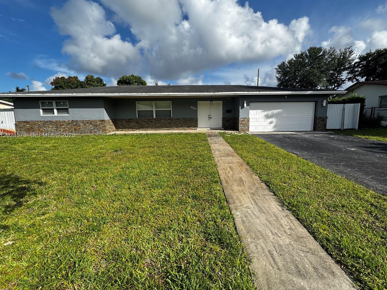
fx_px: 168
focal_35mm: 15
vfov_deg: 81.7
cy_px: 136
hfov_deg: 98.1
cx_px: 202
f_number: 2.2
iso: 50
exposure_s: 1/1346
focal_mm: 2.22
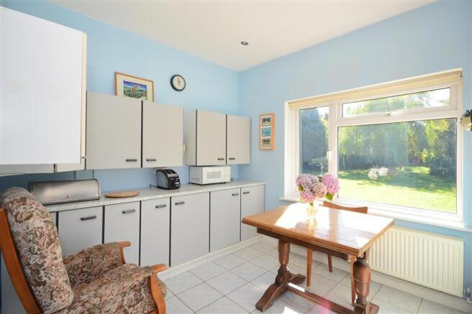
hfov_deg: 90.0
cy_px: 157
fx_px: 236
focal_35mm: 18
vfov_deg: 67.4
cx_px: 236
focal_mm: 12
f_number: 8
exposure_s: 1/200
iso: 400
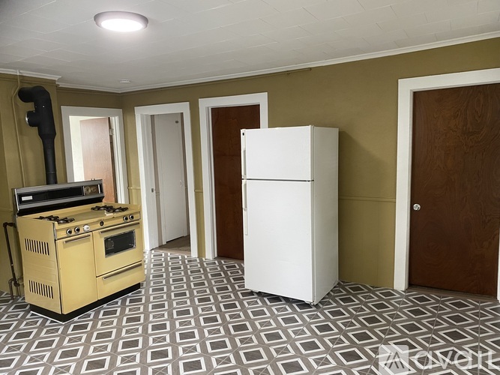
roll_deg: +1.8
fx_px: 375
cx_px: 250
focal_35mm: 26
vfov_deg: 53.0
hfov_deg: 67.3
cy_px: 188
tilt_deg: -7.0
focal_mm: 4.25
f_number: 1.8
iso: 160
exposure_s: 1/60
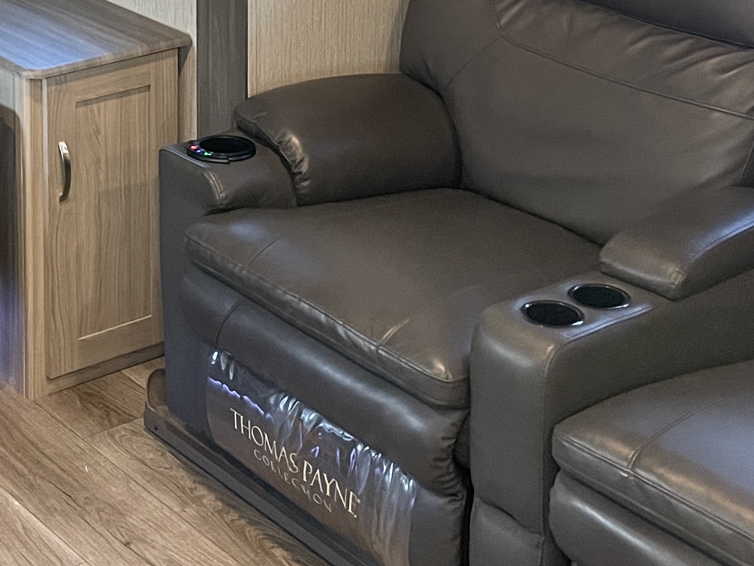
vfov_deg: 18.1
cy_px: -81
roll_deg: +2.2
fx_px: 1699
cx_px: 72
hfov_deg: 24.3
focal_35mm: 78
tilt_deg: -11.7
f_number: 1.6
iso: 500
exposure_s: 1/60
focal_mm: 4.2
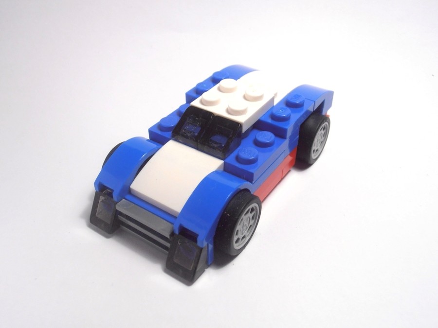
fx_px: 468
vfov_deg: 38.7
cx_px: 219
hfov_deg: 50.1
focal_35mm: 37
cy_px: 164
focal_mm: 6.61
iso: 80
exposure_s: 1/60
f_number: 3.9
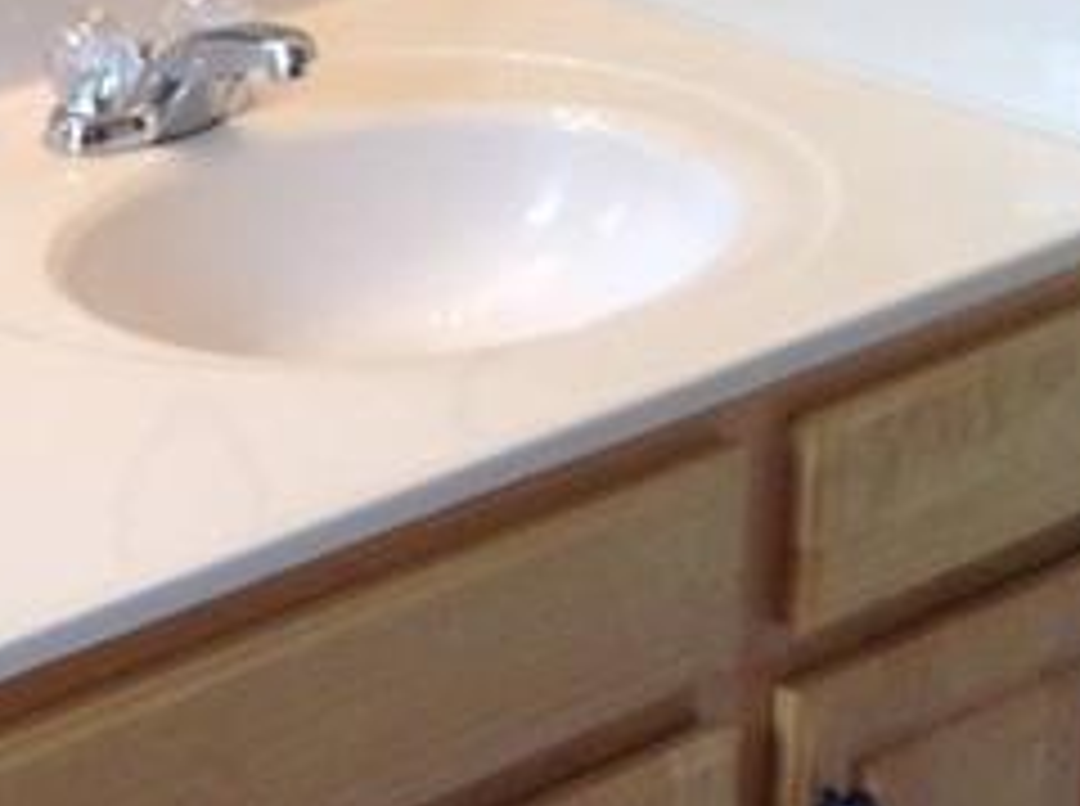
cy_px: -23
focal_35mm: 141
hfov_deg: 13.5
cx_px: -292
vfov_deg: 10.4
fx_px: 4390
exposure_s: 1/33
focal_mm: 3.3
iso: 32
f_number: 2.4
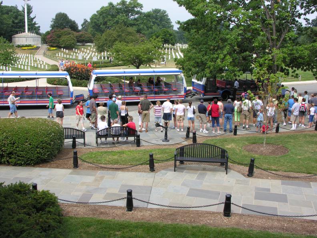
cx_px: 158
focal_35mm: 35
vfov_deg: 40.7
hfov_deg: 52.6
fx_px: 321
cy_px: 119
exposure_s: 1/160
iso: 50
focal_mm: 8.9
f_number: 5.6
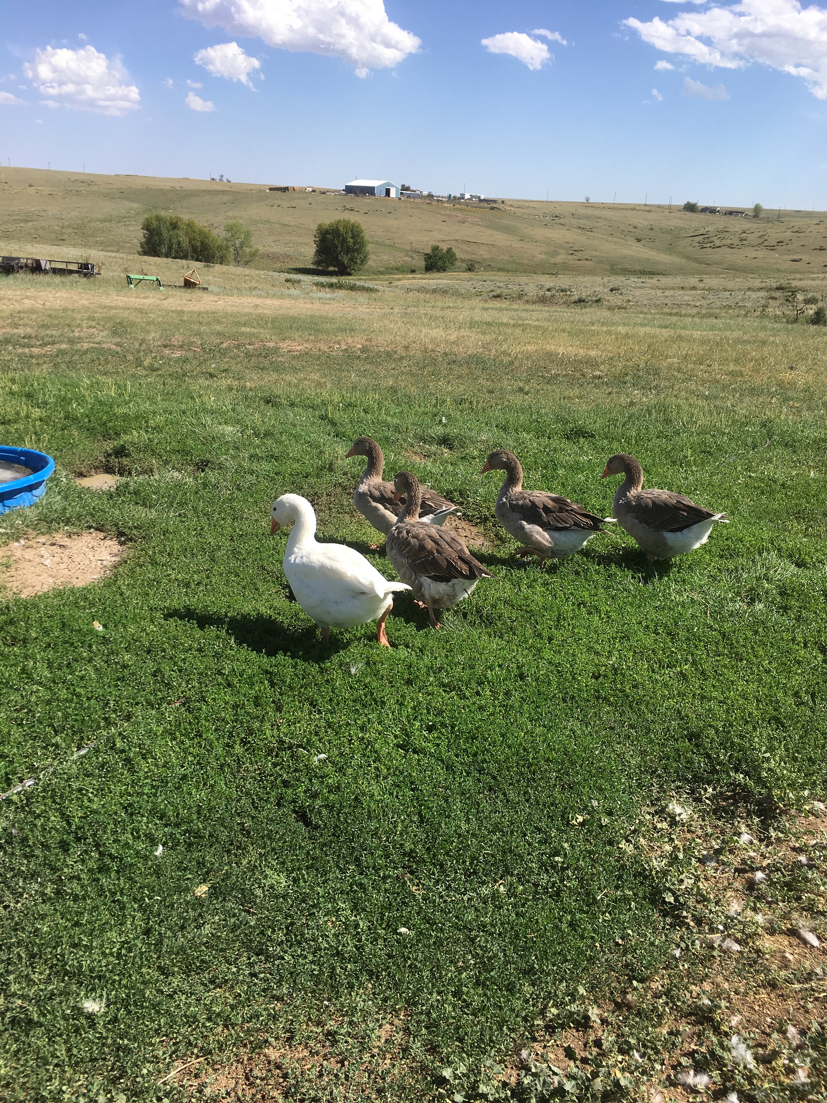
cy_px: 552
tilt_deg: -18.8
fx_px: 924
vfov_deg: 61.7
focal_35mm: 29
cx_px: 414
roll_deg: -4.3
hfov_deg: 48.2
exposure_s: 1/1374
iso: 25
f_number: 2.2
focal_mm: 4.15
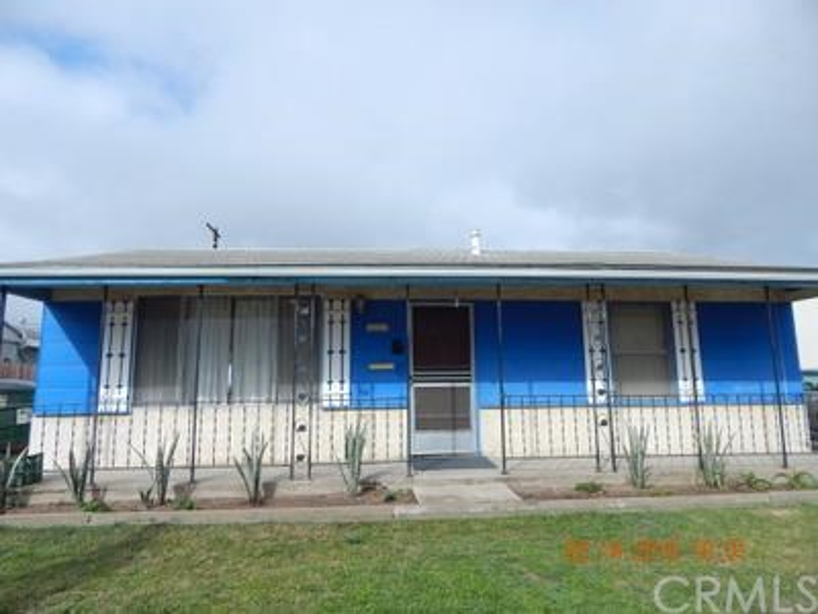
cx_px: 409
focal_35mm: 22
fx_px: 520
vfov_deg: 61.1
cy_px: 307
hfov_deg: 76.4
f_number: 6
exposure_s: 1/640
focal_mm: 4
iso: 125
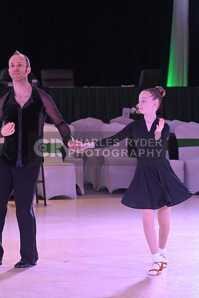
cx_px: 100
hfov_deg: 9.5
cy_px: 149
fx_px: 1201
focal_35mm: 145
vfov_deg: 14.2
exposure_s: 1/400
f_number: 7.1
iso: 5000
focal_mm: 145
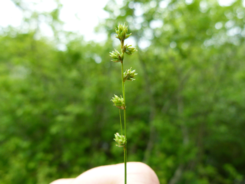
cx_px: 122
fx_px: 177
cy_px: 92
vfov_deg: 54.9
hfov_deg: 69.4
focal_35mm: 25
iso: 100
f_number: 3.2
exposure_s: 1/125
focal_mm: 4.5
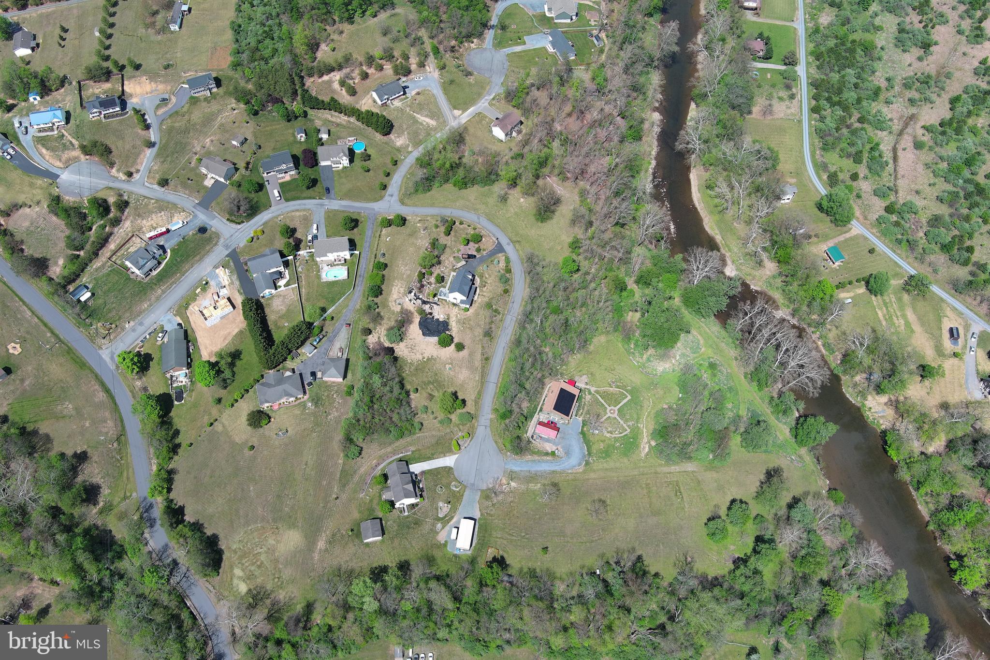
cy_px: 330
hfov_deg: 63.7
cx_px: 495
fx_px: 797
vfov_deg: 45.0
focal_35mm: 29
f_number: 2.8
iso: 100
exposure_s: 1/1029
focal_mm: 10.57
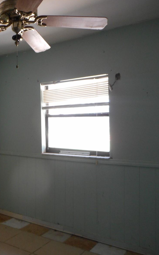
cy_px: 127
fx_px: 250
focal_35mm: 36
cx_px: 11
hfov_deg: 33.2
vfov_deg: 54.0
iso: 200
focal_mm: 4.5
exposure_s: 1/30
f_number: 3.7
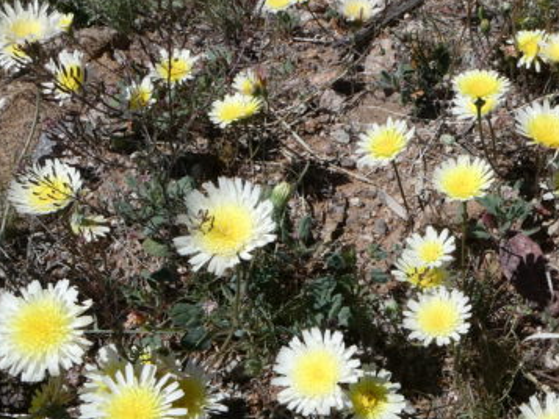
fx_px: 759
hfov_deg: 39.8
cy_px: 304
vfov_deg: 30.5
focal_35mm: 47
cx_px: 384
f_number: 5
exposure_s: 1/1000
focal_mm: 4.3
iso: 80
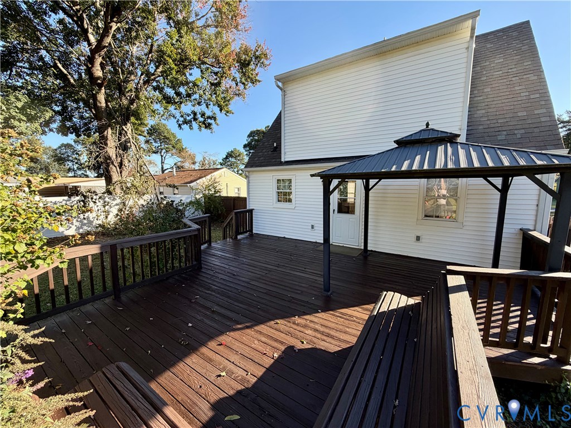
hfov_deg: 102.1
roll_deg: +0.6
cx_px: 286
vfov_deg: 85.7
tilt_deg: -6.9
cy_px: 214
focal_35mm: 14
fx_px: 231
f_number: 2.2
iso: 64
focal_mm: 2.22
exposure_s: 1/451
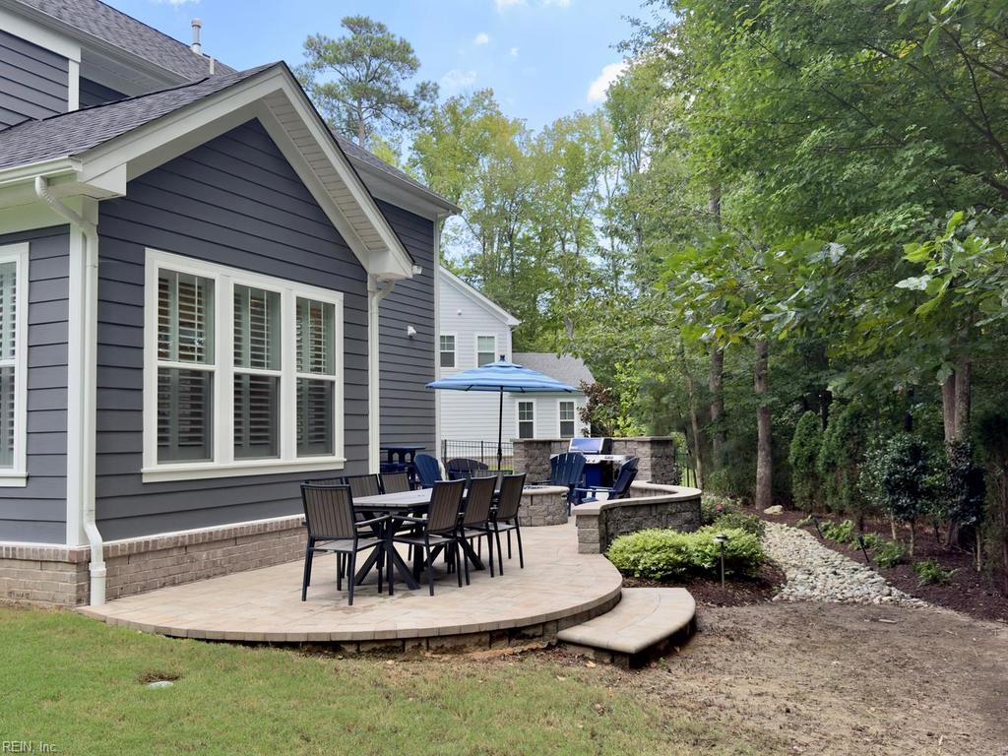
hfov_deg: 58.4
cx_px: 504
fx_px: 903
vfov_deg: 45.4
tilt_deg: +4.6
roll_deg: +1.1
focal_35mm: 31
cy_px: 378
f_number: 1.78
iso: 80
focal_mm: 6.76
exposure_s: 1/611
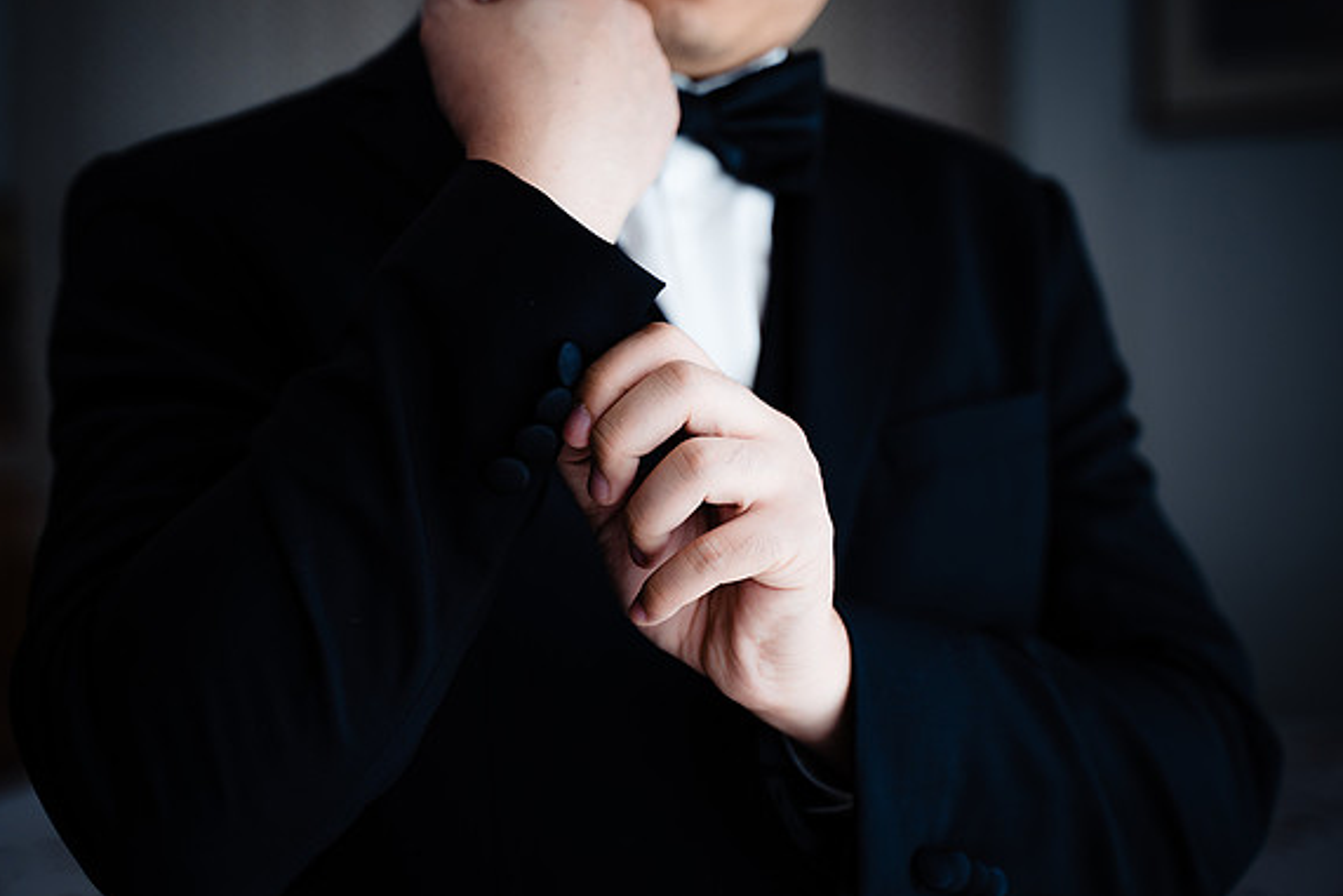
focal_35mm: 63
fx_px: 2351
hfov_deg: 31.9
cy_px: 446
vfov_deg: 21.6
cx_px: 670
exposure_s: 1/320
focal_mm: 62
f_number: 2.8
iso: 250
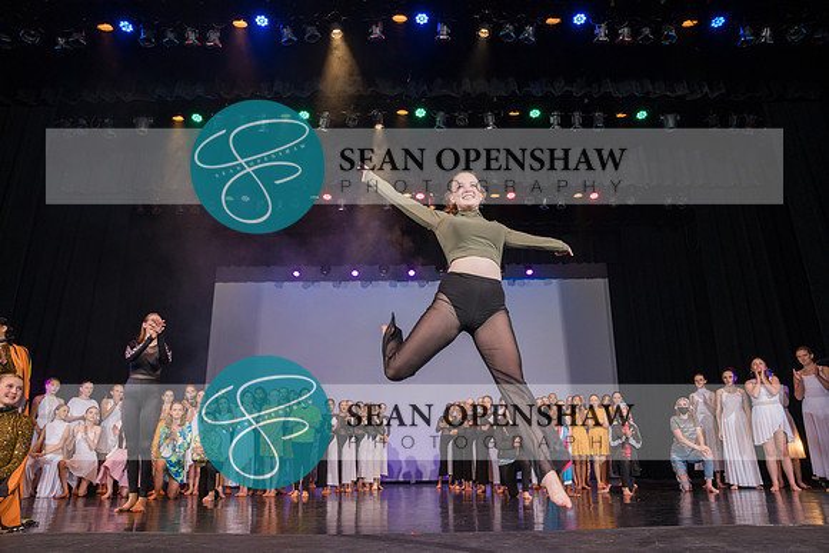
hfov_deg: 73.7
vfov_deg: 53.2
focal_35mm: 24
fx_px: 553
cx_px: 414
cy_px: 276
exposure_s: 1/400
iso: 800
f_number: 4.5
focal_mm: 24
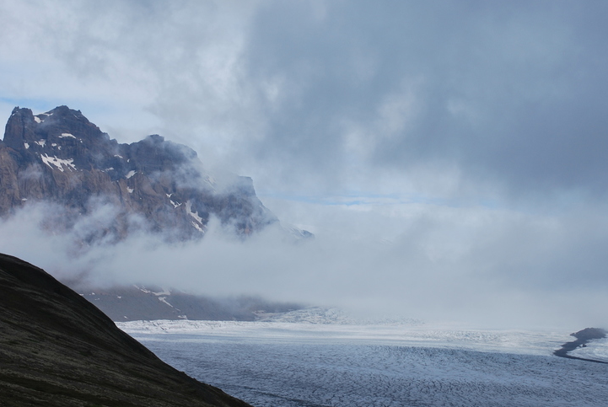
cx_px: 312
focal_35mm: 92
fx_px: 1548
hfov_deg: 22.2
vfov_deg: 15.0
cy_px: 207
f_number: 10
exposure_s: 1/320
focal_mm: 55
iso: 100
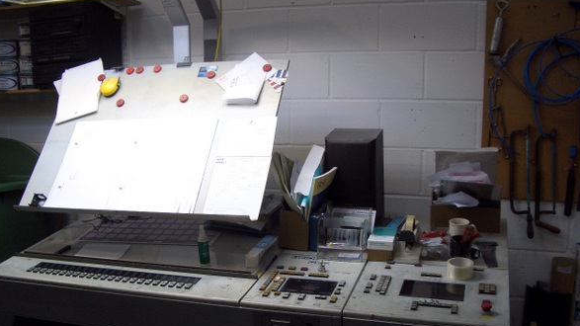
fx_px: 600
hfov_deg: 51.6
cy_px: 213
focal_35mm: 39
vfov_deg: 30.2
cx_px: 286
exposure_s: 1/100
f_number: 2.6
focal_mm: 5.8
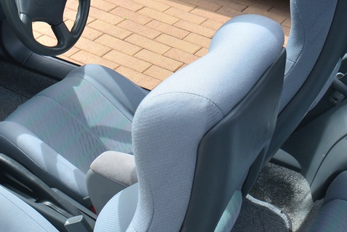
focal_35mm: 68
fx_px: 656
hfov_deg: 27.9
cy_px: 129
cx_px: 1
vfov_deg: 20.0
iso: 180
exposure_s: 1/250
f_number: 8
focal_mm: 18
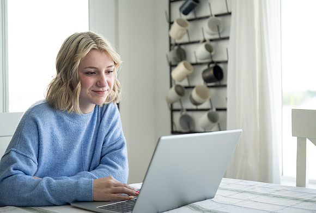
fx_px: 452
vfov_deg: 26.5
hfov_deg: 38.6
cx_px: 157
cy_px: 106
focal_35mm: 51
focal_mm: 51
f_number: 2.8
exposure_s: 1/200
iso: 100
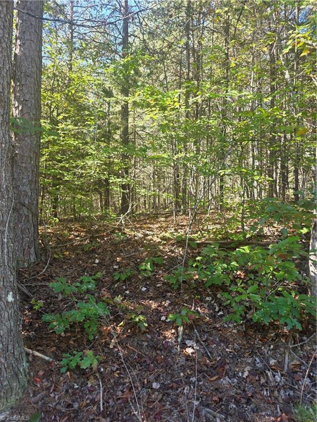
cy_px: 211
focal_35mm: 23
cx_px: 158
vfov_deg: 73.9
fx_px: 281
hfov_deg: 58.9
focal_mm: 6.3
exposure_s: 1/180
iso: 80
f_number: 1.7
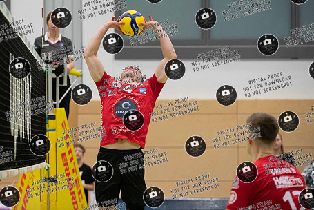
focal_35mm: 172
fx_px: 1501
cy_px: 78
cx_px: 127
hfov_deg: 11.9
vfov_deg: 8.0
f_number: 3.2
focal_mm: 135
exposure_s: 1/1000
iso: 4000
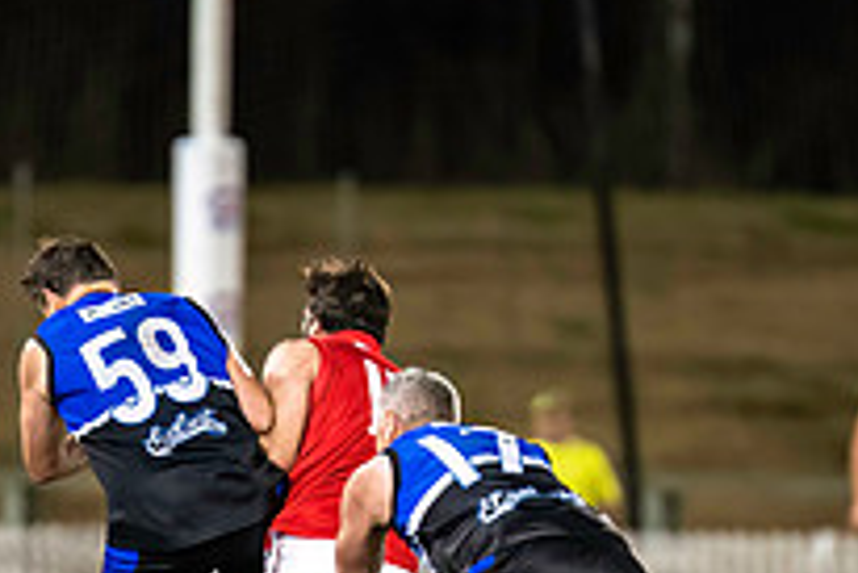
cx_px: 339
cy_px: 479
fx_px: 20677
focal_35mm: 867
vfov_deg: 1.6
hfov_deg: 2.4
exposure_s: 1/1250
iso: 2800
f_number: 2.8
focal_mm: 300
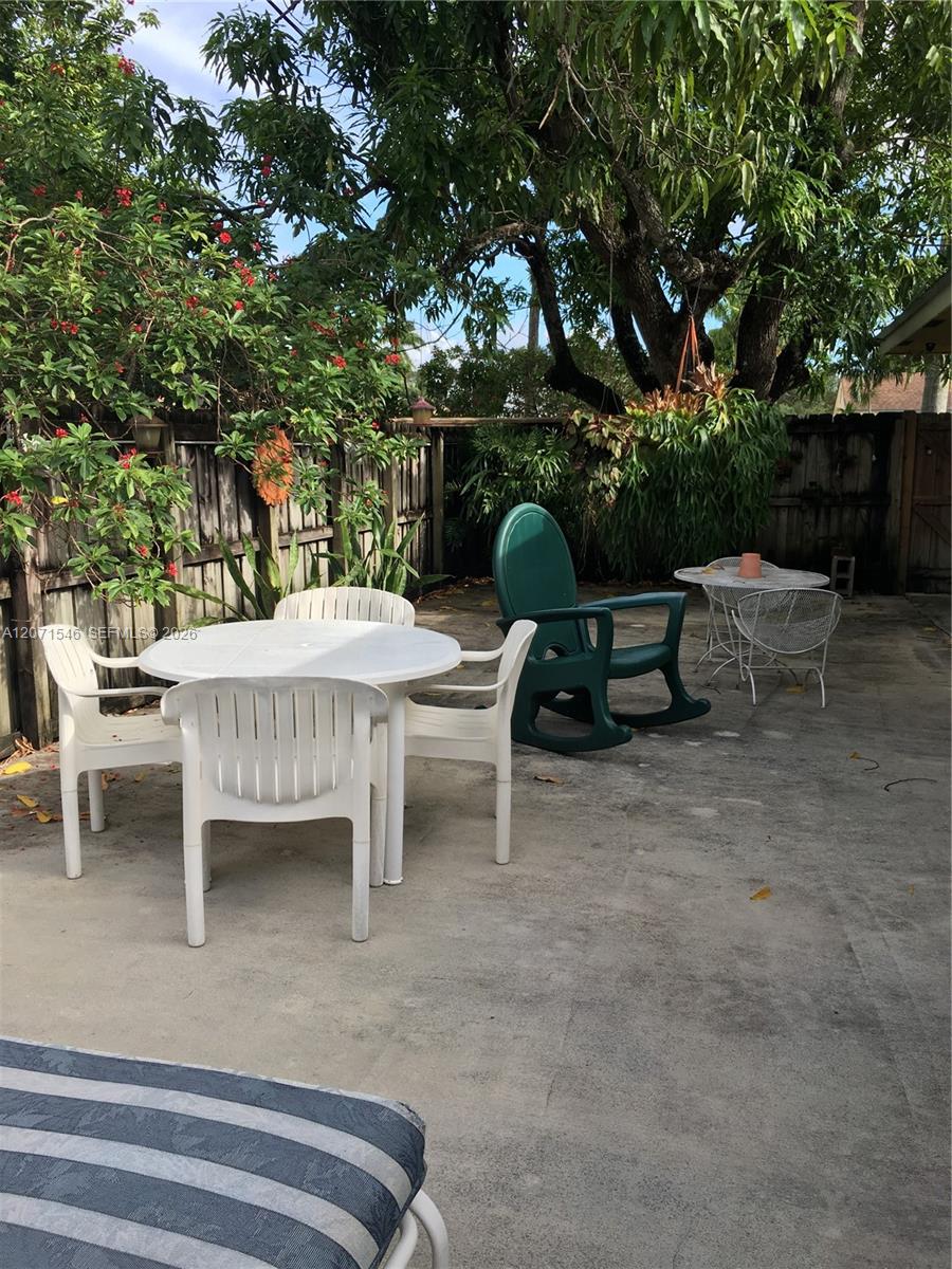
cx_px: 476
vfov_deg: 61.7
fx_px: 1063
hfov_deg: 48.2
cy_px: 634
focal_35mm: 29
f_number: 2.2
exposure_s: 1/481
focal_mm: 4.15
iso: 25
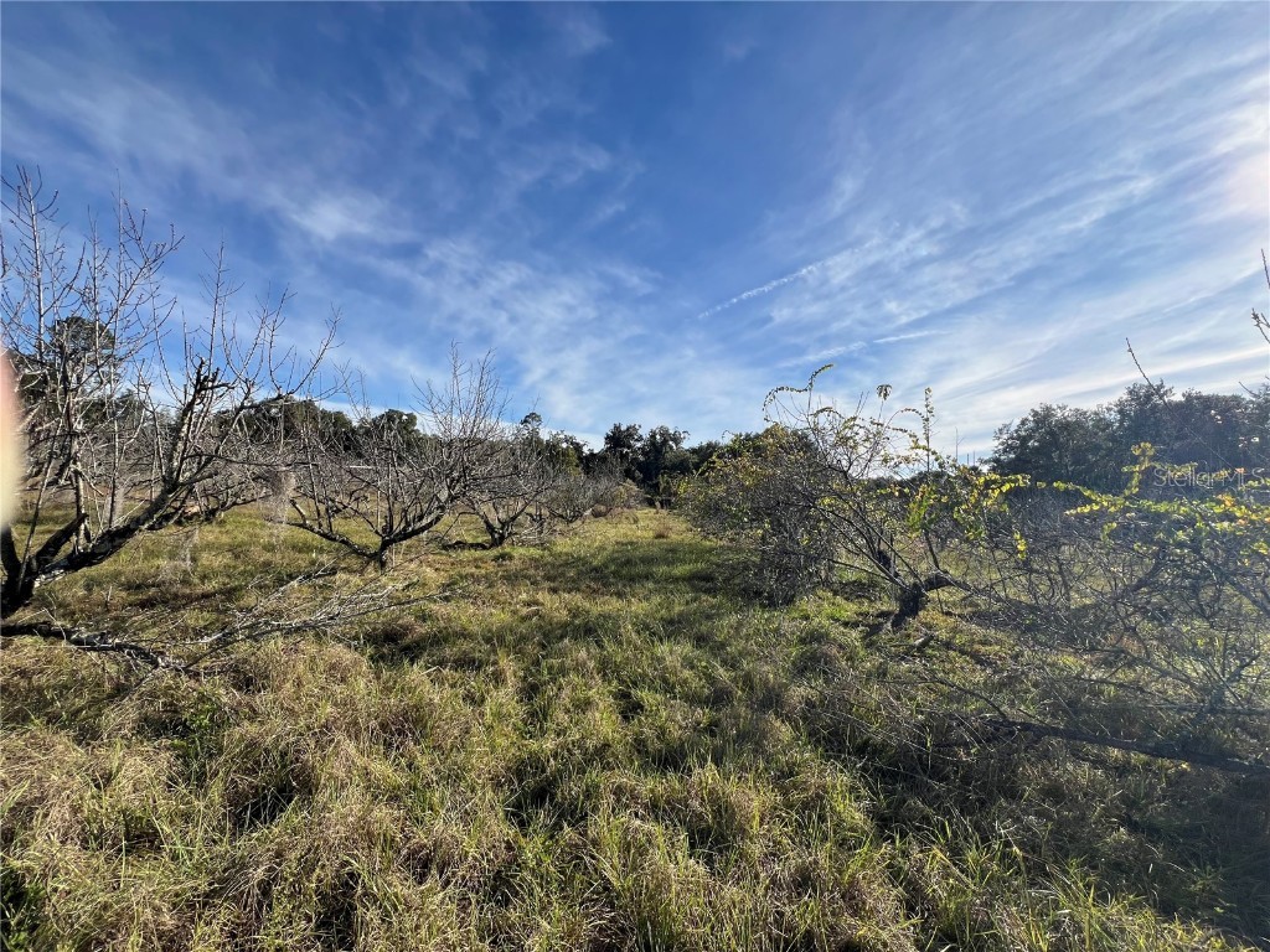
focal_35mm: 13
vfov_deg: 89.9
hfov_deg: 106.2
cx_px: 635
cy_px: 476
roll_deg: -2.9
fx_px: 477
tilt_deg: +3.3
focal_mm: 1.57
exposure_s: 1/2096
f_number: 1.8
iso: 32
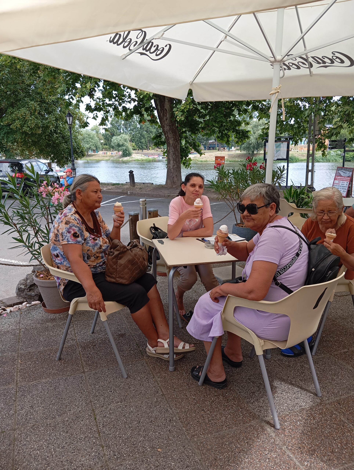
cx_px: 177
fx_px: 381
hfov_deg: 49.9
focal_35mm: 28
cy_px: 235
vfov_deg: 63.4
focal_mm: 4.22
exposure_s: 1/180
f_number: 1.8
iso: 109
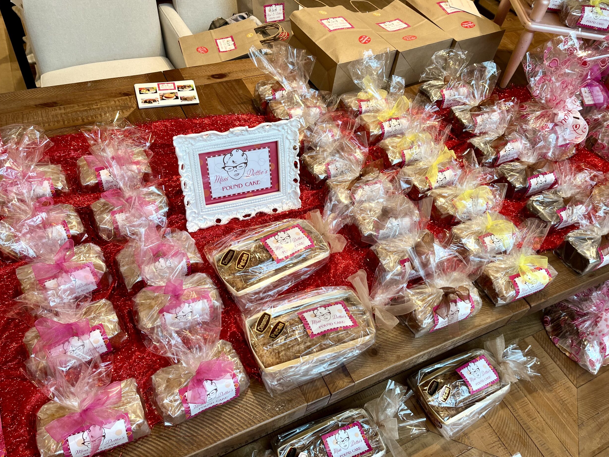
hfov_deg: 65.3
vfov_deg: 51.4
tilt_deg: -49.5
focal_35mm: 27
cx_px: 297
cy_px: 236
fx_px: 475
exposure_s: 1/120
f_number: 1.6
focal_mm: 5.1
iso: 50
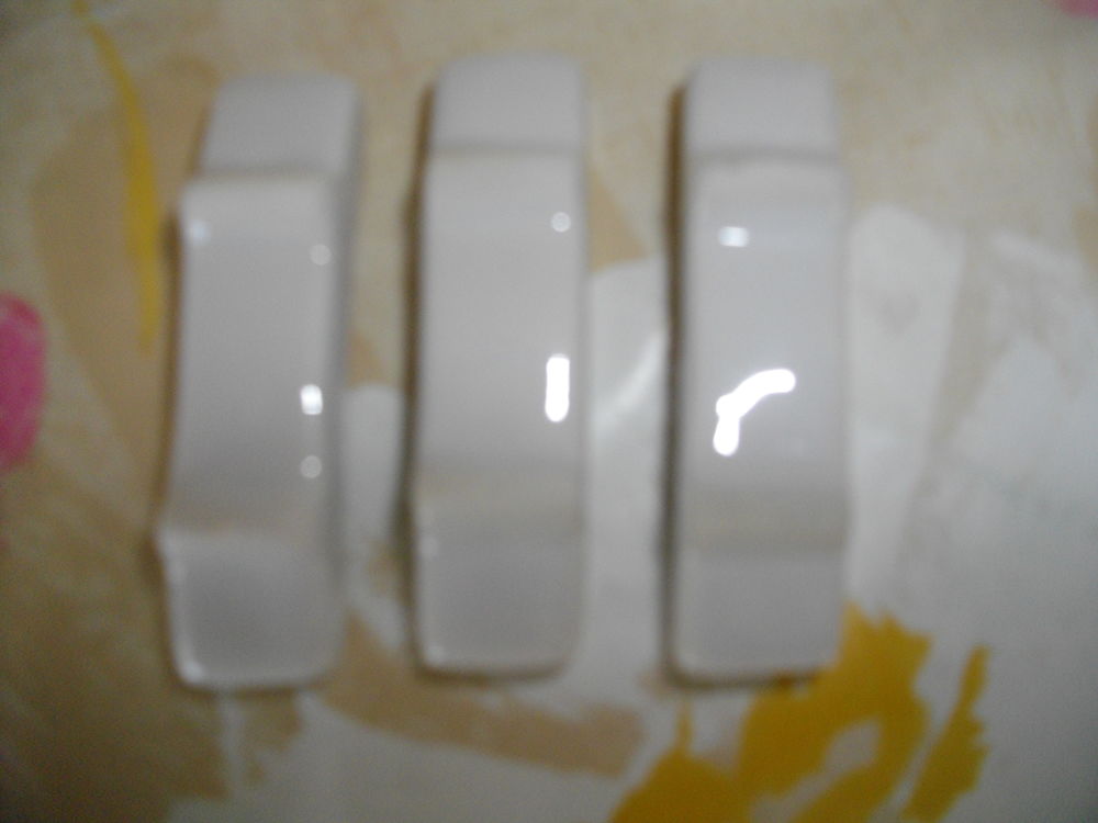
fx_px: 1015
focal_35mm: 32
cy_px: 412
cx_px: 549
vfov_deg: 44.2
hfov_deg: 56.8
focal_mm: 5.7
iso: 200
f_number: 2.9
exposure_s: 1/50
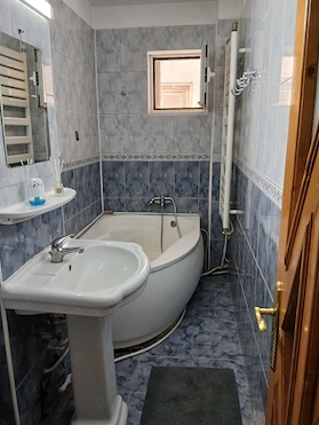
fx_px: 343
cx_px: 154
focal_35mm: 28
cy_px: 214
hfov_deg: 49.8
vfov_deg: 63.4
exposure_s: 1/50.3
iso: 100
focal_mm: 3.98
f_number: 1.8
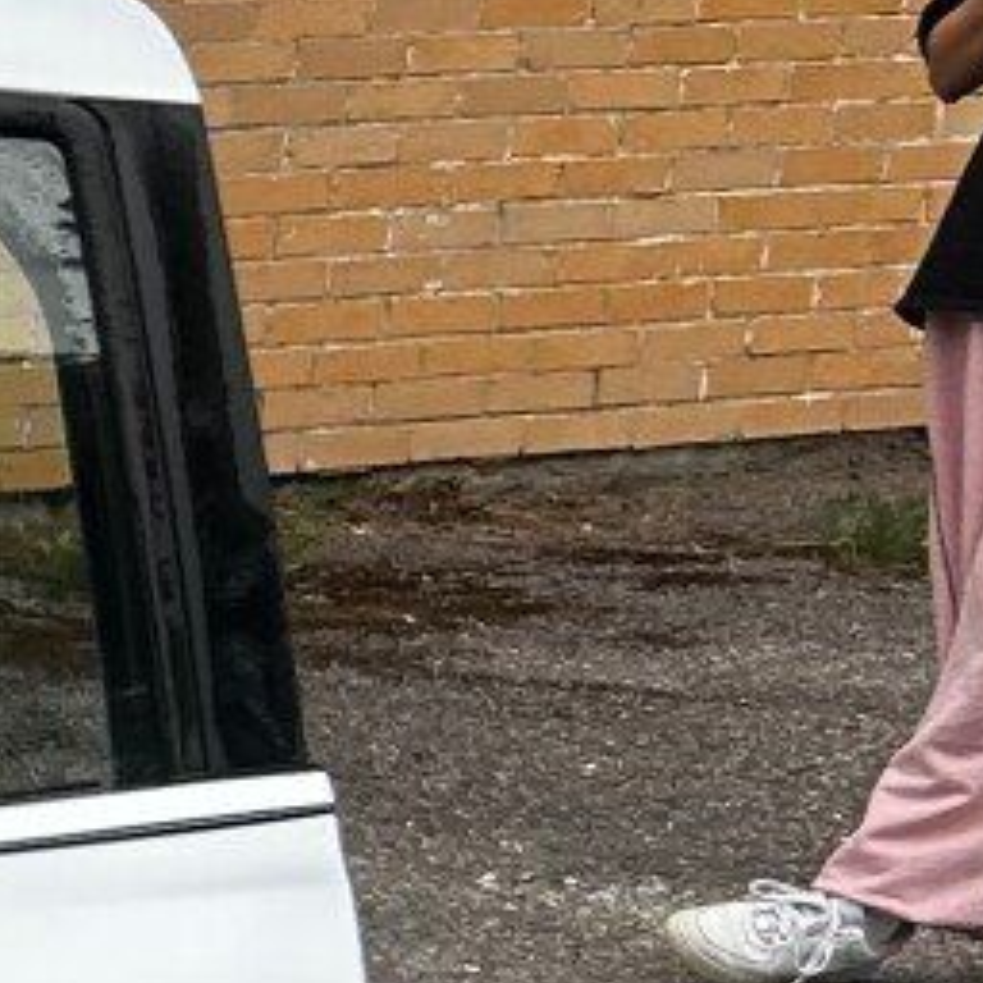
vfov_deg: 9.9
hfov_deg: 7.5
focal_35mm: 175
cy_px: 931
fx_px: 5622
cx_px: -2722
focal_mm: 5.7
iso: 40
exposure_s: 1/216
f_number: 1.5
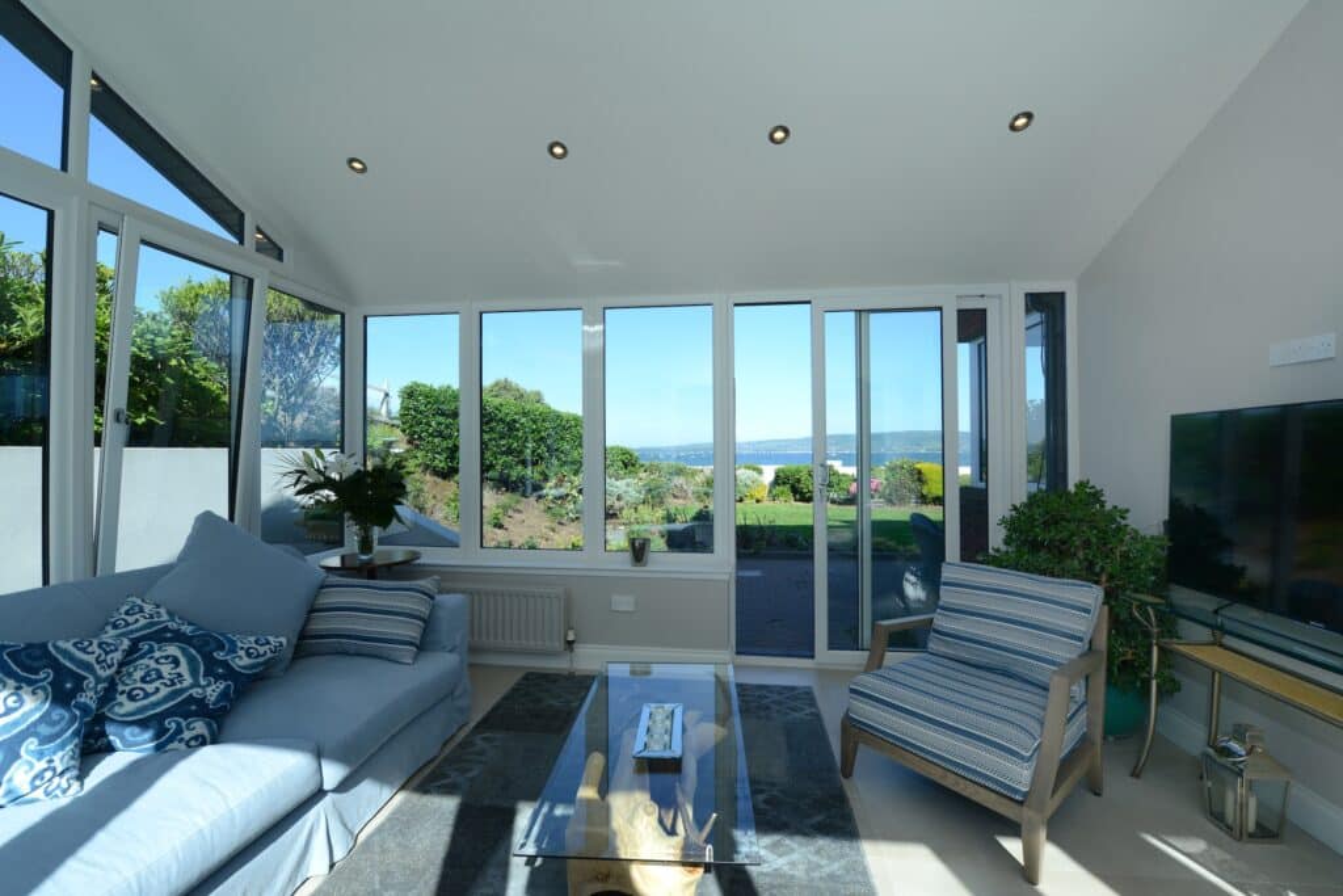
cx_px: 672
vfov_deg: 81.2
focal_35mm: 14
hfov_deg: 104.2
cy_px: 448
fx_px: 522
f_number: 10
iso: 160
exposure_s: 1/160
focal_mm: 14
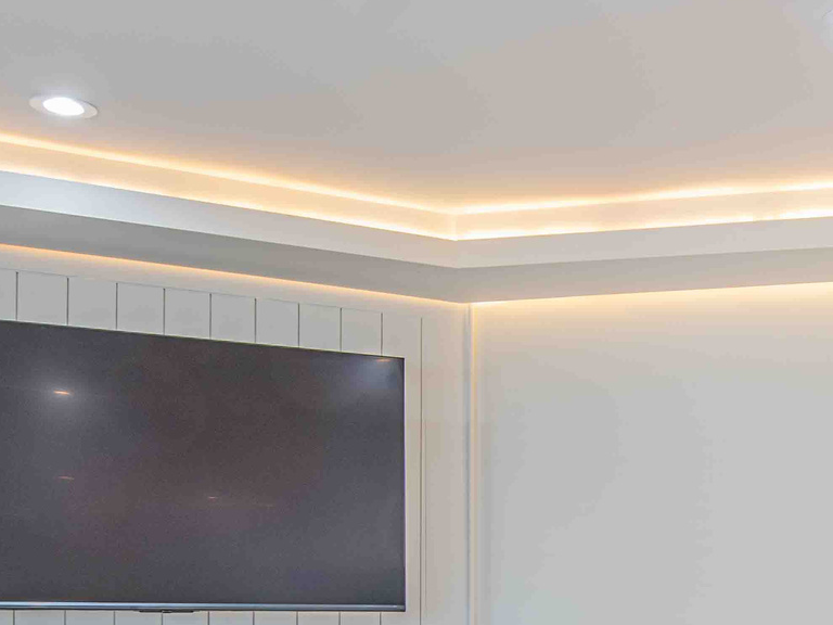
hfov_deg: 32.5
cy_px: 644
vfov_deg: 24.7
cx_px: 764
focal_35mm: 56
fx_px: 1348
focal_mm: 14
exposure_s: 1
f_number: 7.1
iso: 64
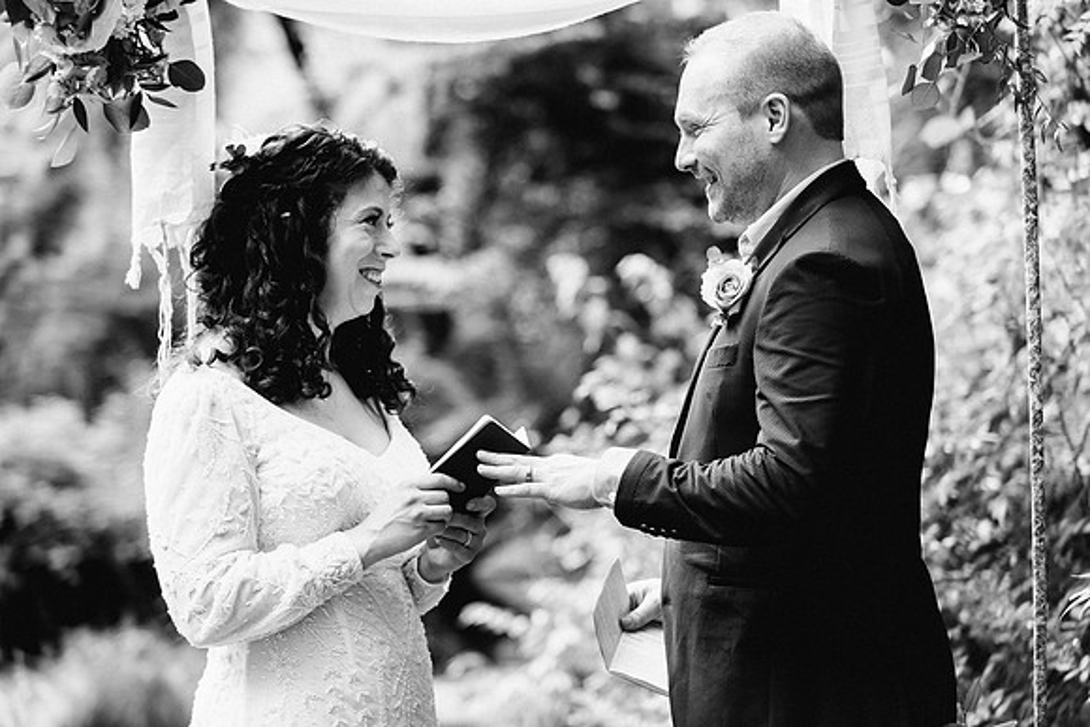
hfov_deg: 20.7
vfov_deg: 13.9
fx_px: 2987
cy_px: 364
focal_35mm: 99
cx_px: 545
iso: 500
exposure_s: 1/400
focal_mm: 98
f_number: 3.2
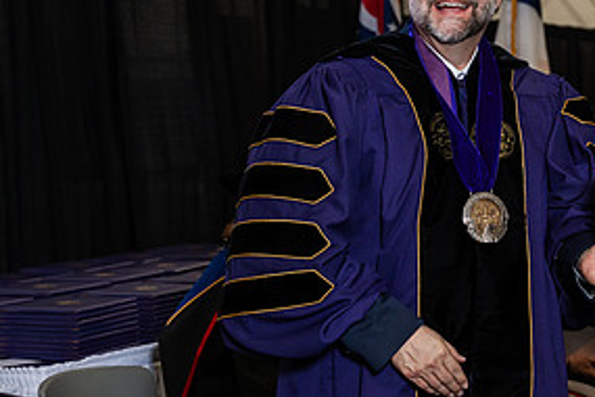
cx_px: 555
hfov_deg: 16.5
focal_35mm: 122
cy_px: 179
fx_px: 2016
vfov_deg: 11.2
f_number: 5
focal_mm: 60
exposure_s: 1/200
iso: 1250
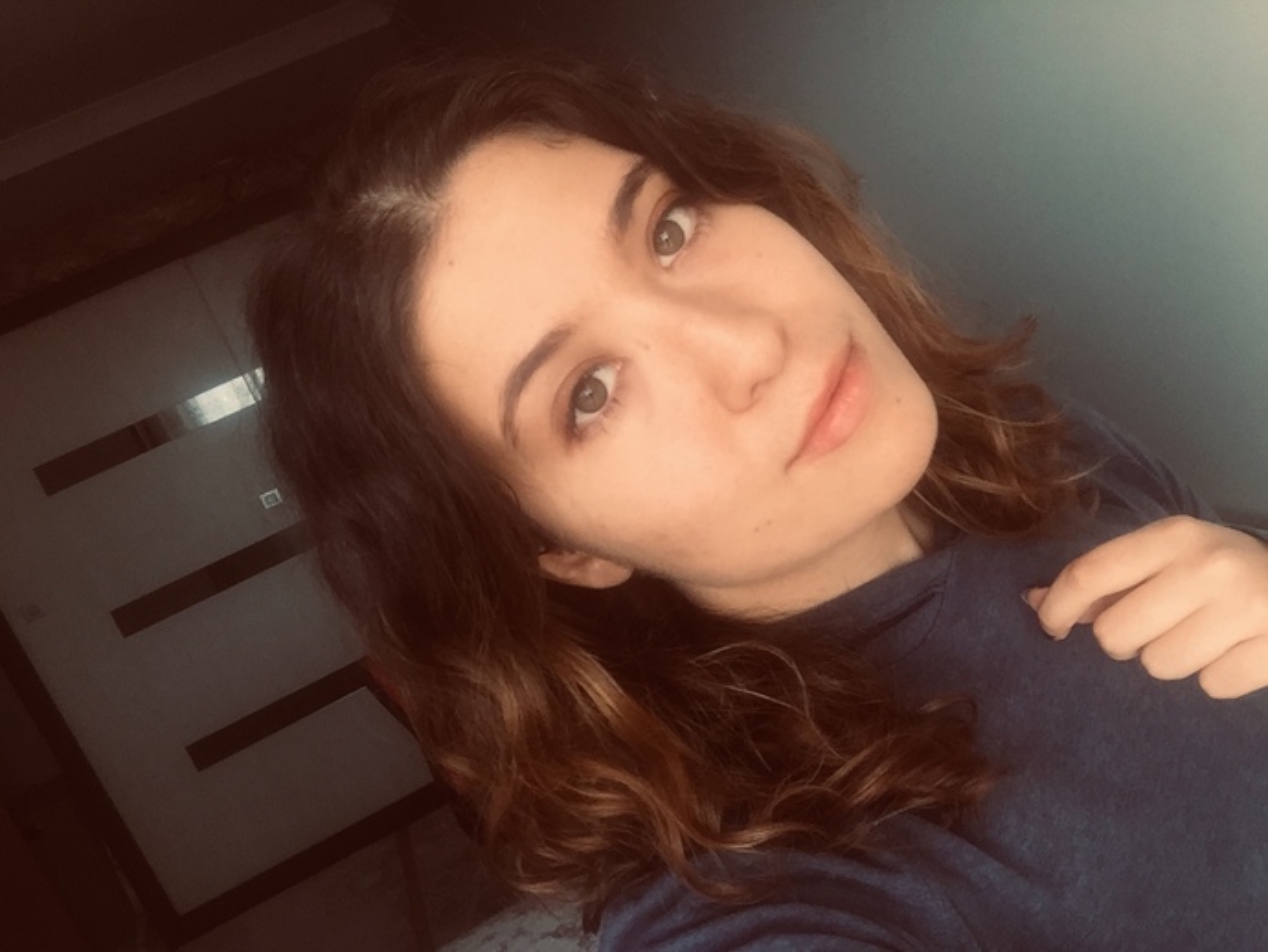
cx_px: 634
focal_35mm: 31
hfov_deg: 58.3
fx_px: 1136
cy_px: 476
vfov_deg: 45.5
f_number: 2.2
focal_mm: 2.65
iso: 50
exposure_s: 1/100
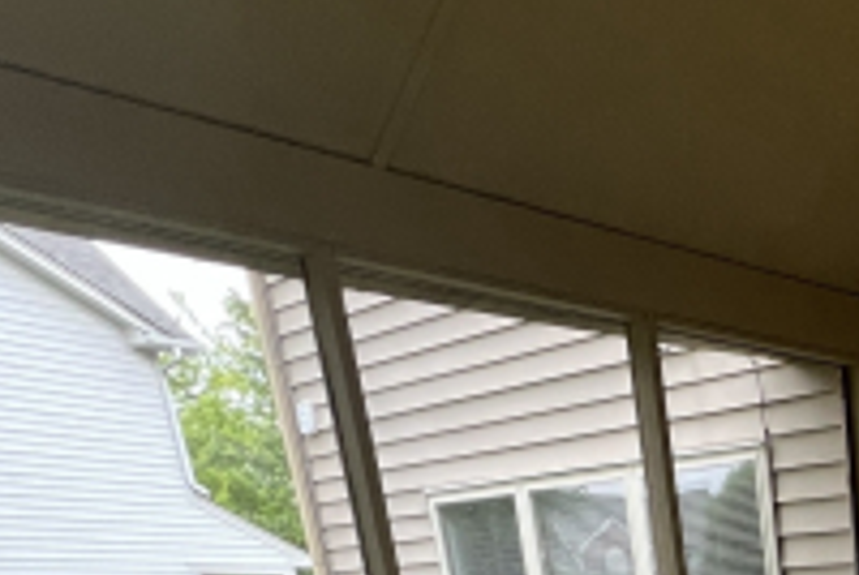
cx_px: 1065
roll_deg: +3.4
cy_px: 1036
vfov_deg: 20.7
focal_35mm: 45
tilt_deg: -18.9
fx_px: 1075
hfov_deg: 33.9
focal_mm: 1.57
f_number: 1.8
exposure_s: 1/99
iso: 64
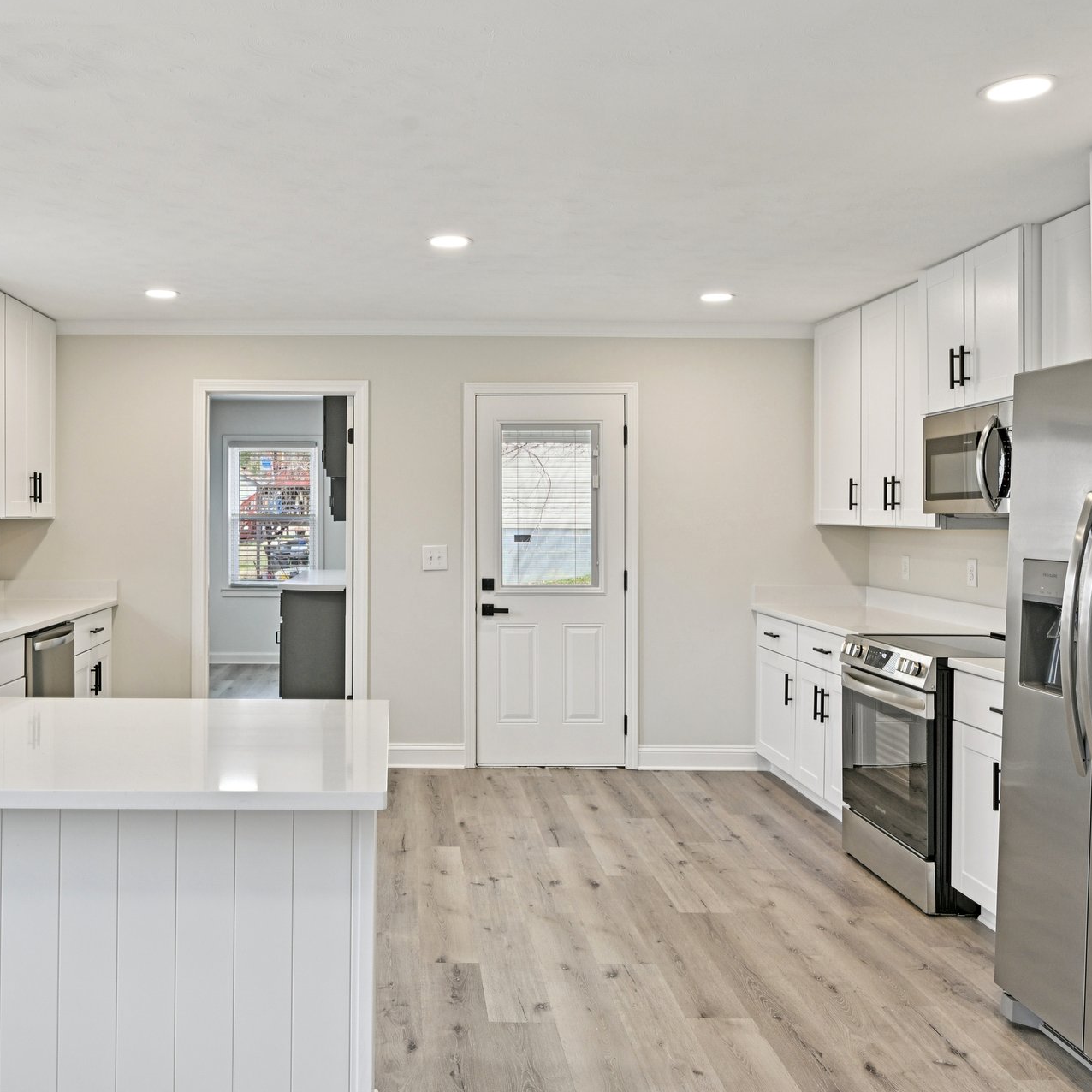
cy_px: 526
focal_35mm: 31
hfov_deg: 52.4
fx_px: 1095
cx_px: 405
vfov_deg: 53.0
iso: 220
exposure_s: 1/25
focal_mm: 22.5
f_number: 8
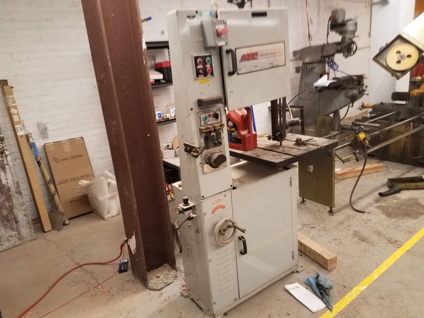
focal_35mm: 26
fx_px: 318
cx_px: 212
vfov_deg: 53.1
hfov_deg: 67.3
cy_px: 159
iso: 100
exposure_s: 1/50
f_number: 1.7
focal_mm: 4.2
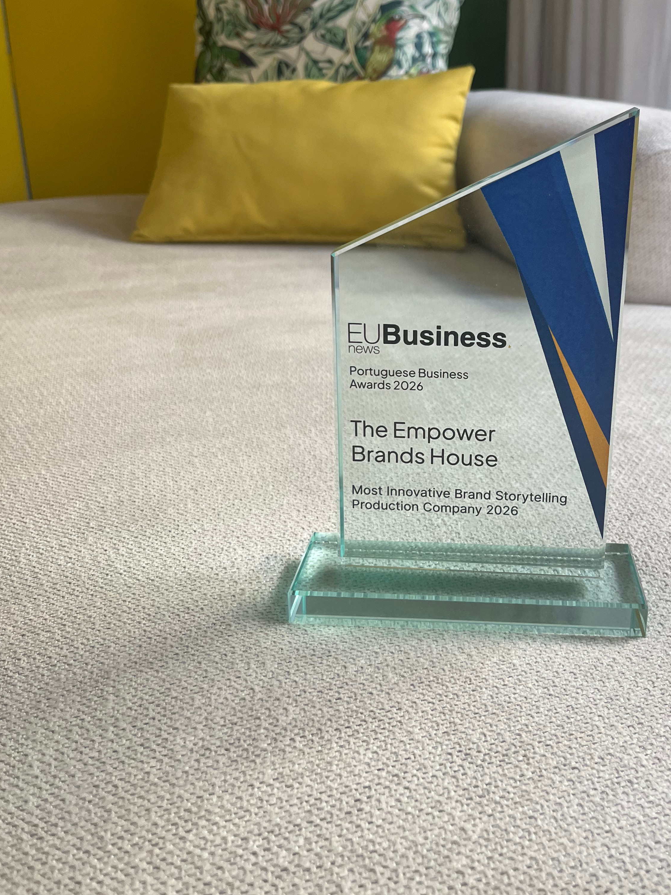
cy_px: 367
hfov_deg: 40.2
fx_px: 905
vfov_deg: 52.3
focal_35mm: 35
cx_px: 449
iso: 80
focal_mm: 5.1
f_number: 1.6
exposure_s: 1/121
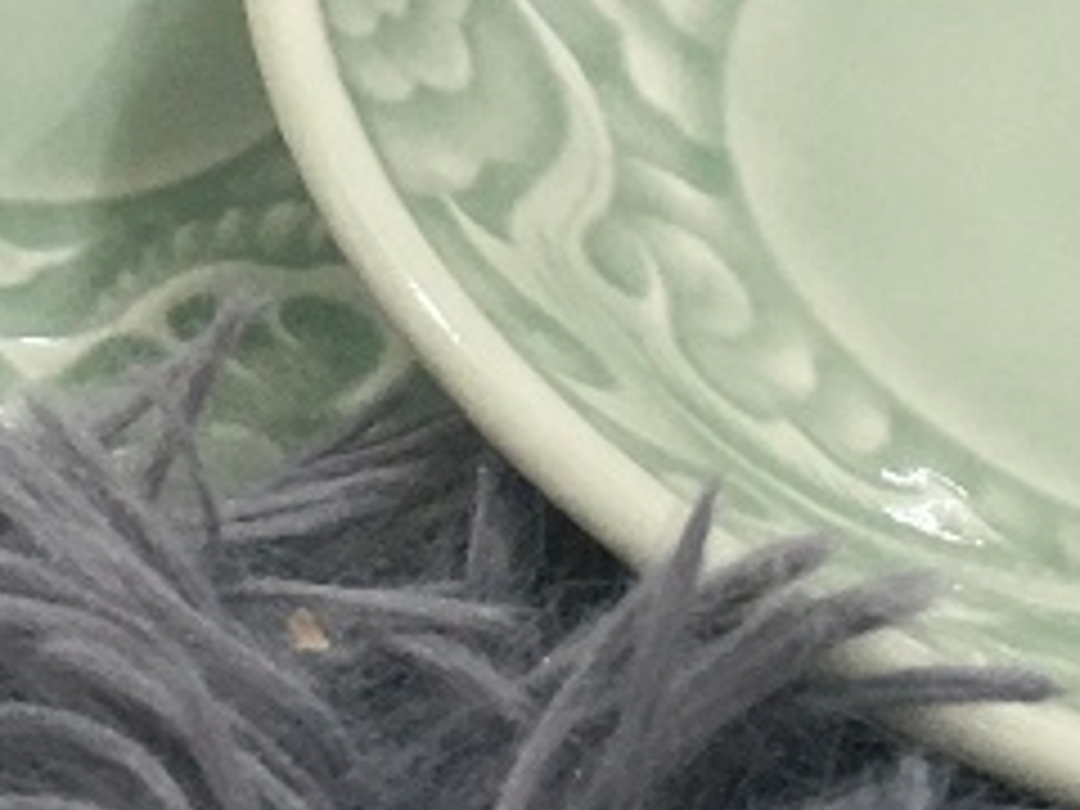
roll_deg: +0.0
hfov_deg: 13.6
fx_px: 4524
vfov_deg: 9.5
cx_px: 428
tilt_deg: -16.3
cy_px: -814
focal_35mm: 145
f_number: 2.2
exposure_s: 1/33
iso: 64
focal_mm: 4.15
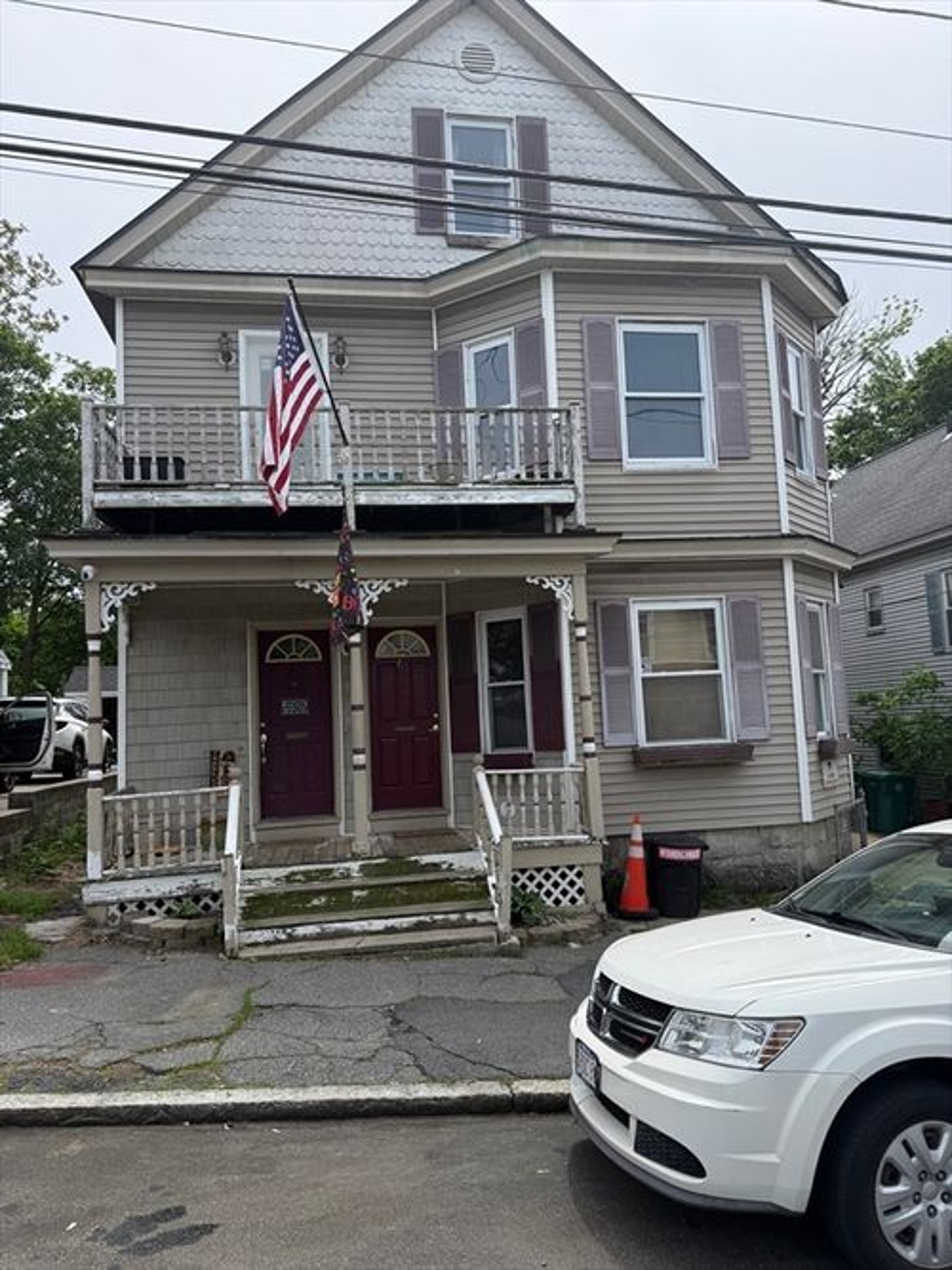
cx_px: 476
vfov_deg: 71.6
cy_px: 635
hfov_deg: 56.8
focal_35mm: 24
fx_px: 880
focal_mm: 6.76
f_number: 1.78
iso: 100
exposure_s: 1/4975
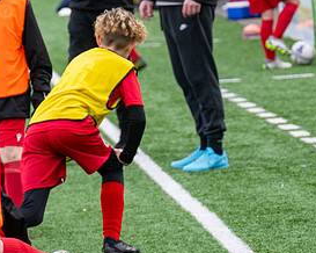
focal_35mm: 342
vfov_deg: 4.5
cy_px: 176
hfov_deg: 5.6
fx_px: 3196
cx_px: -27
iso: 200
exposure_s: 1/500
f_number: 4
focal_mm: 98
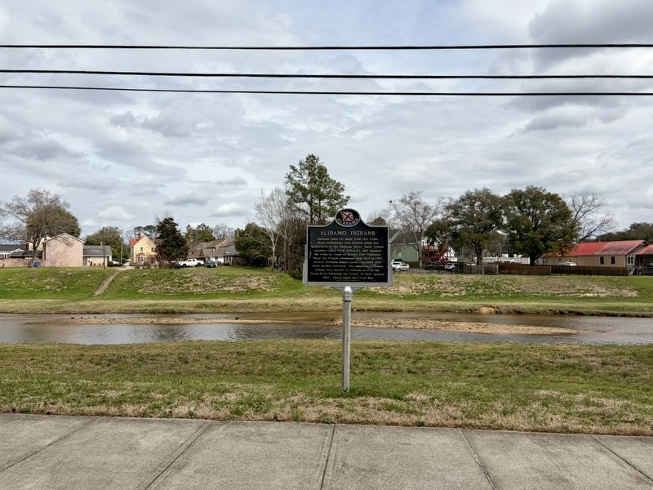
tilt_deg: +2.0
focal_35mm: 26
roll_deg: +0.7
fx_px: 490
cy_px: 245
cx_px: 326
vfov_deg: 53.1
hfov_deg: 67.3
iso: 64
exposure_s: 1/6993
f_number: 1.6
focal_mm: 5.96
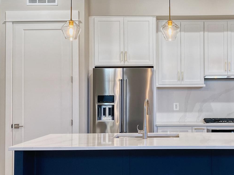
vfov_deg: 27.5
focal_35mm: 53
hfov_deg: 35.5
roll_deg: +0.0
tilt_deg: +2.6
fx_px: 358
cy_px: 85
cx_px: 169
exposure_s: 1/120
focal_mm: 4.25
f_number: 1.8
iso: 125
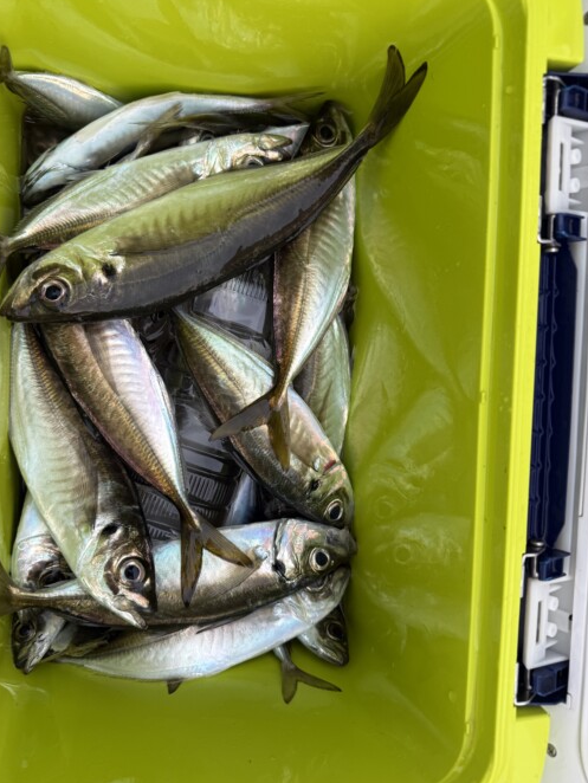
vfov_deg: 61.6
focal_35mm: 29
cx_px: 269
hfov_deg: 48.2
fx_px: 656
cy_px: 388
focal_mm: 6.76
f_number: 1.78
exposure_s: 1/121
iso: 64
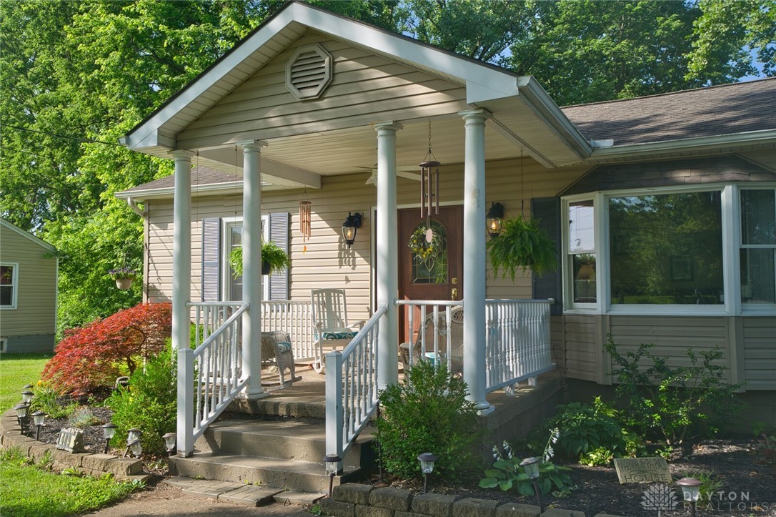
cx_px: 388
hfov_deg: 57.2
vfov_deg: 39.9
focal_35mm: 33
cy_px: 258
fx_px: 711
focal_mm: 33
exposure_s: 1/60
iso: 100
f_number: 10
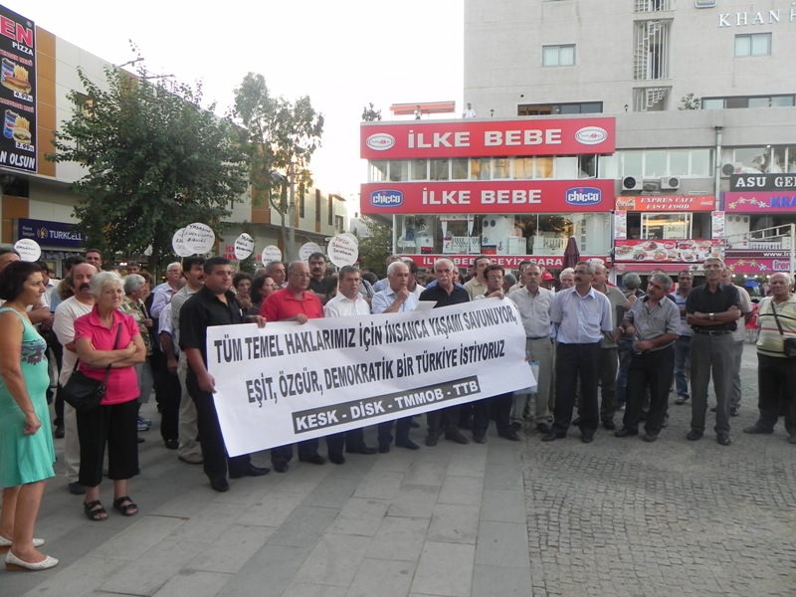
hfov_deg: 67.3
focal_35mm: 26
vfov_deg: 53.1
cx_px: 398
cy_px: 298
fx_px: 598
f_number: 4
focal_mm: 4.6
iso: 160
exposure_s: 1/97
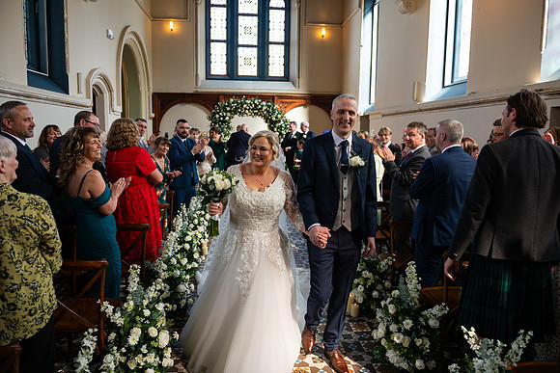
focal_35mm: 24
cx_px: 280
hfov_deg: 73.7
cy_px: 186
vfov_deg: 53.2
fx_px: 373
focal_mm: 24
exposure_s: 1/160
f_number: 3.5
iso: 500
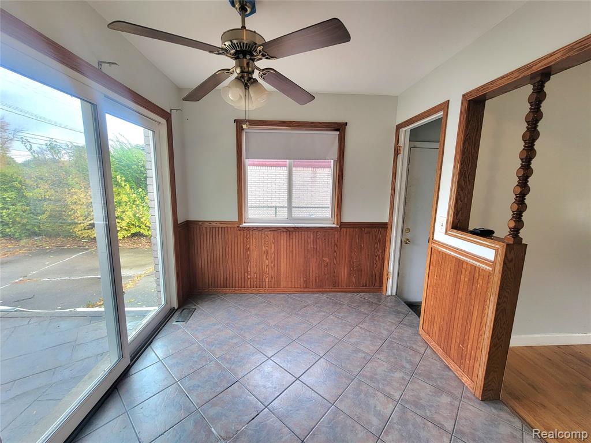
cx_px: 296
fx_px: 222
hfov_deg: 106.2
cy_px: 222
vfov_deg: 89.9
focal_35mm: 13
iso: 64
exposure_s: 1/60.2
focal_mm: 2.2
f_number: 2.2
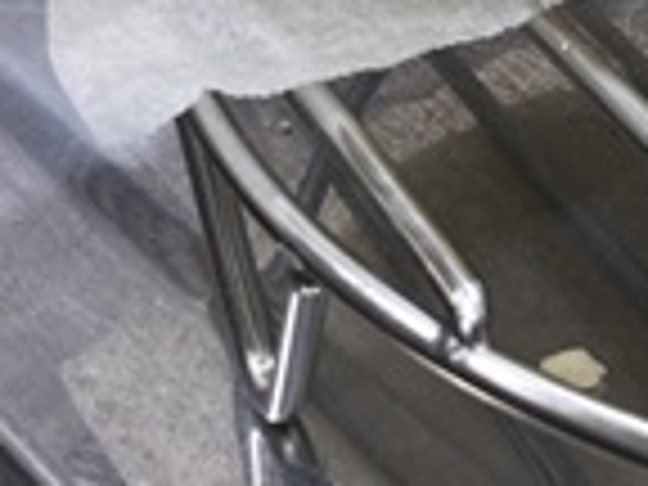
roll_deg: +1.9
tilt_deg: -21.4
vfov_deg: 12.1
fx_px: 2022
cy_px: -513
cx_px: 1084
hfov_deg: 16.0
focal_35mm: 108
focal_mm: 4.25
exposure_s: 1/100
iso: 40
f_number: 1.8
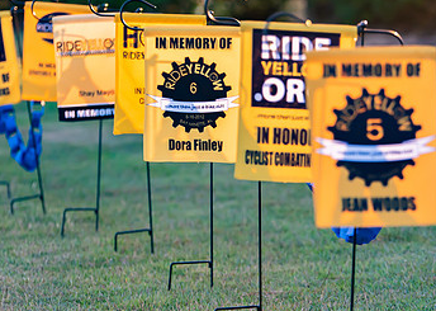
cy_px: 118
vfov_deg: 6.3
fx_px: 2808
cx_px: 250
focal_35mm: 227
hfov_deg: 8.9
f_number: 2.8
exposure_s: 1/800
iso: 500
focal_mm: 122
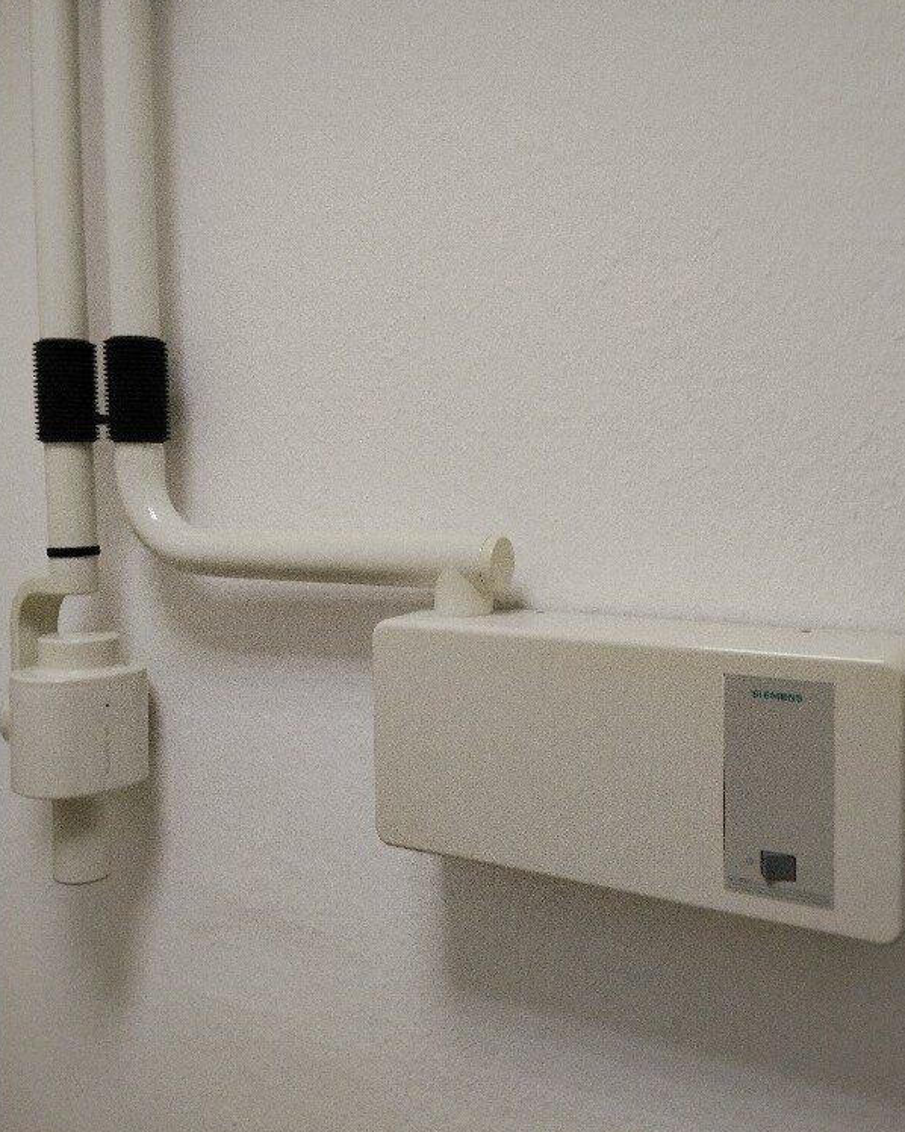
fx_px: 1038
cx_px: 460
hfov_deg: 47.1
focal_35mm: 31
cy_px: 532
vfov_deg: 57.2
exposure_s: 1/100
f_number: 1.8
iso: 200
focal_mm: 4.22
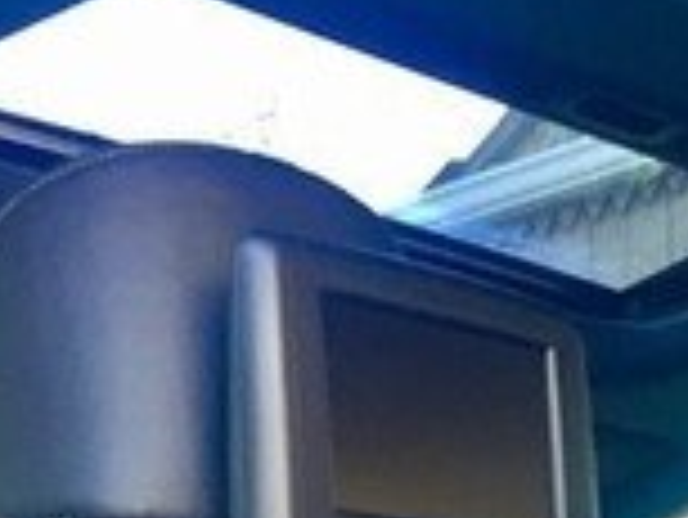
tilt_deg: -2.9
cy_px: 1052
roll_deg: +2.5
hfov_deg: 15.6
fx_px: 2486
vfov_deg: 10.8
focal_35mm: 125
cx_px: 607
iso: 100
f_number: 2.2
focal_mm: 4.15
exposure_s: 1/33
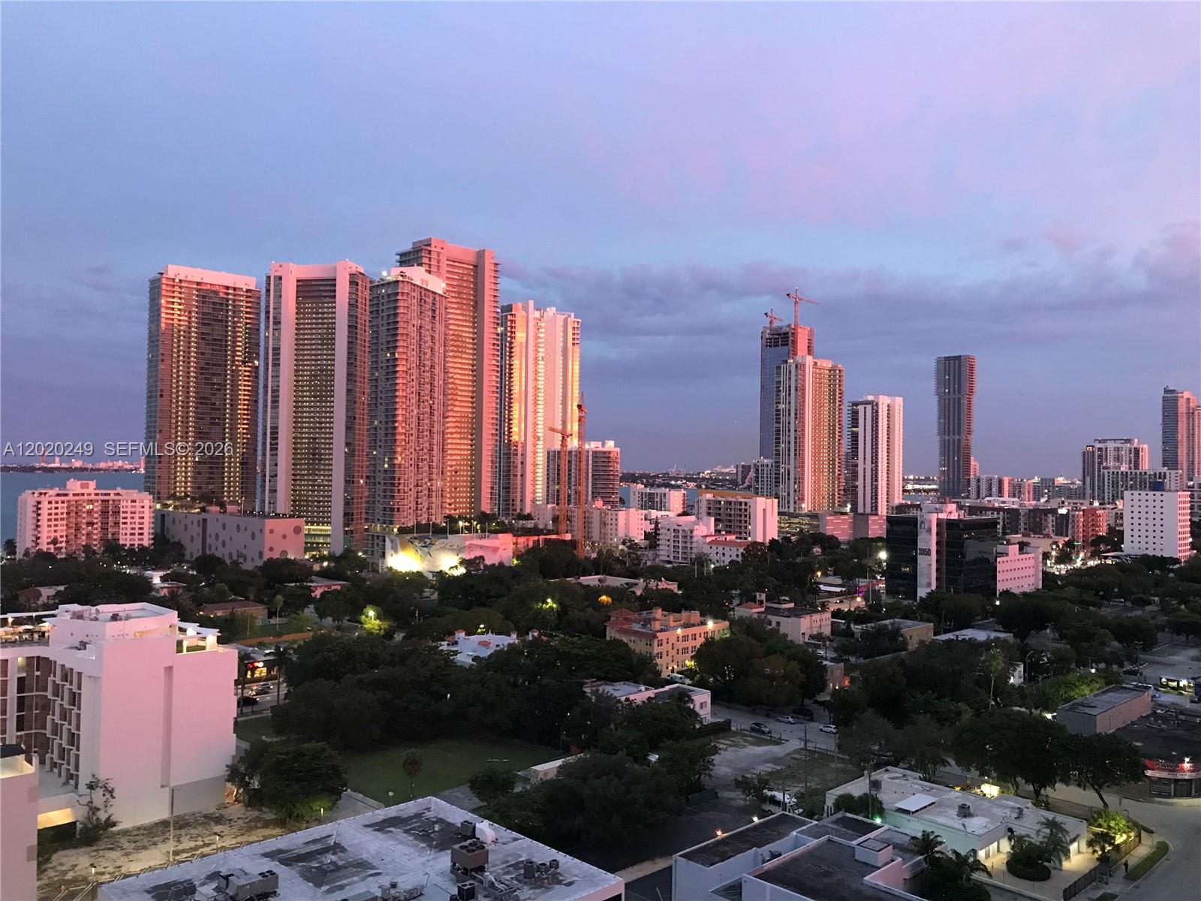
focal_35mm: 28
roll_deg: -1.8
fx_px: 971
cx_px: 600
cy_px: 450
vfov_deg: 49.7
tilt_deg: +3.3
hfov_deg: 63.4
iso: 100
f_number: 1.8
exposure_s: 1/13
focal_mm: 3.99
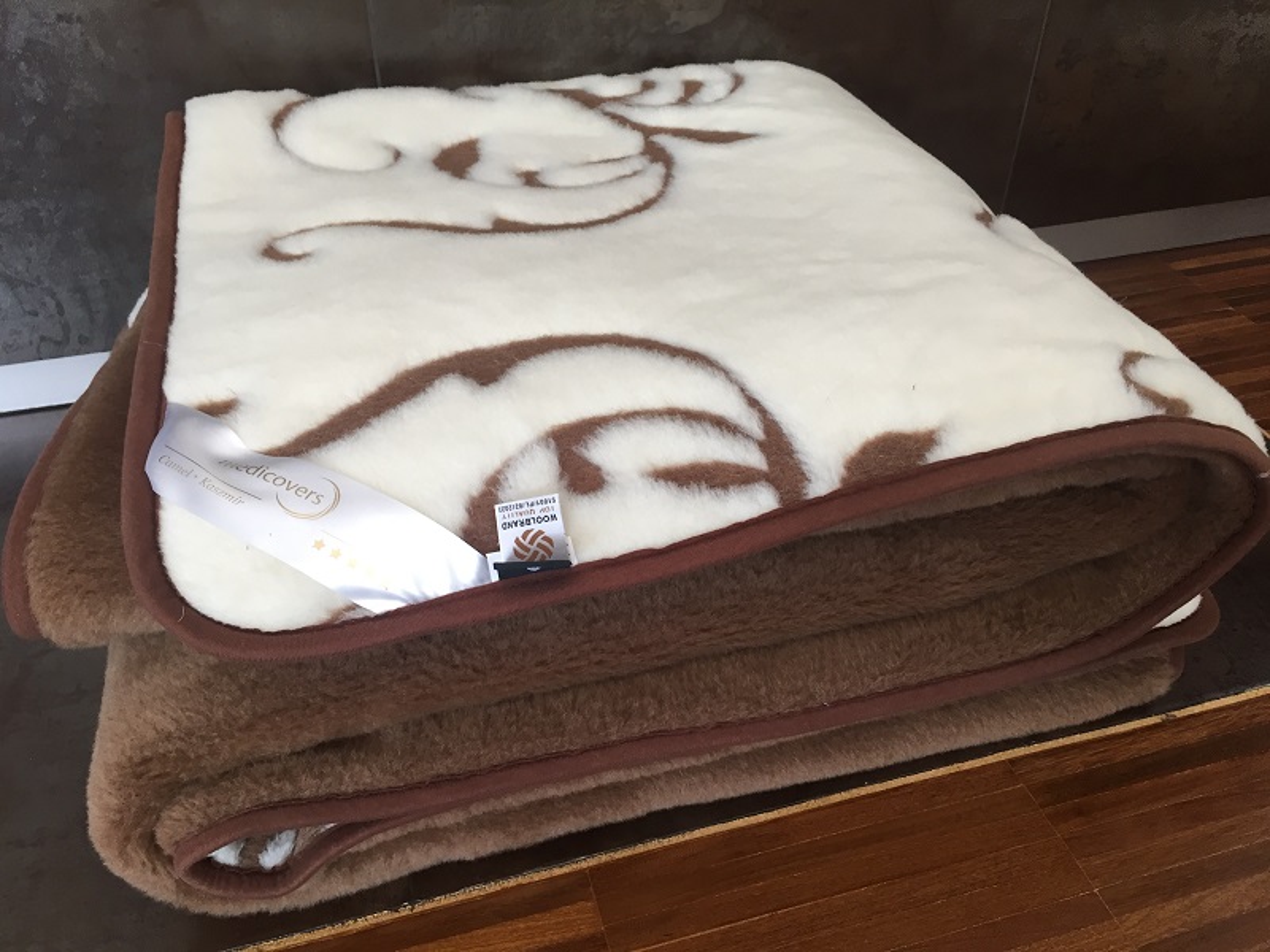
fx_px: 1064
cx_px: 635
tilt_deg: -38.2
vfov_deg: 48.2
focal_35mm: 29
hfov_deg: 61.7
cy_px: 476
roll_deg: -1.1
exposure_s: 1/33
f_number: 2.2
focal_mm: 4.15
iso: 40
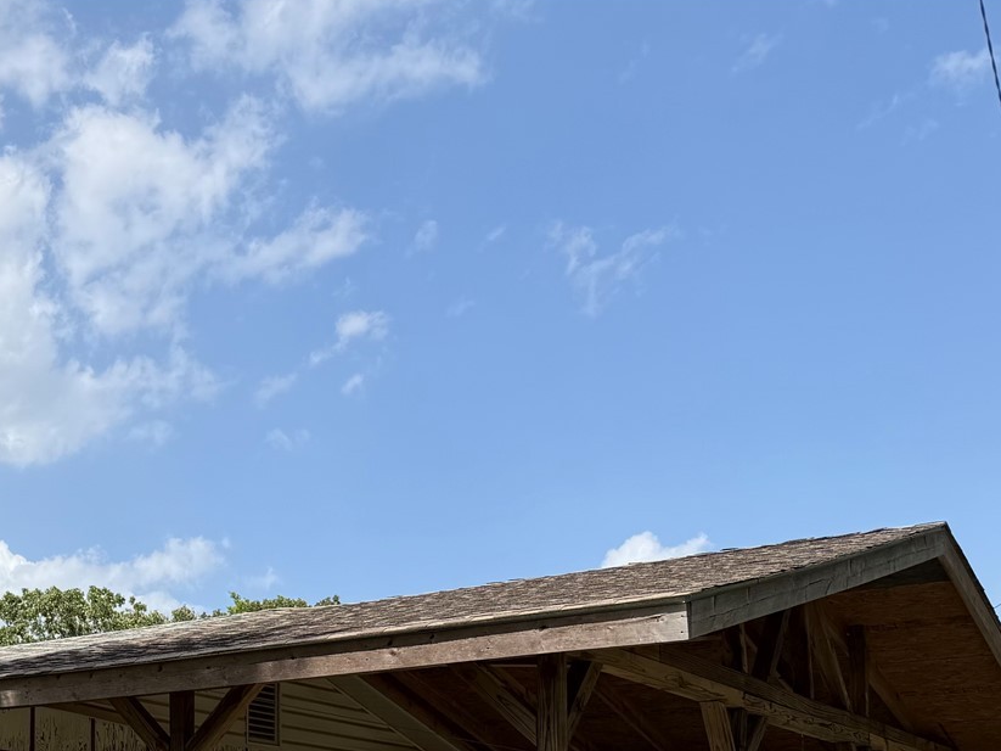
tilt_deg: +0.4
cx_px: -107
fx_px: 1619
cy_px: 868
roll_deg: -1.2
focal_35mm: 56
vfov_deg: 24.0
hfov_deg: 30.6
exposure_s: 1/3279
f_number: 1.78
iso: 80
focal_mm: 6.76
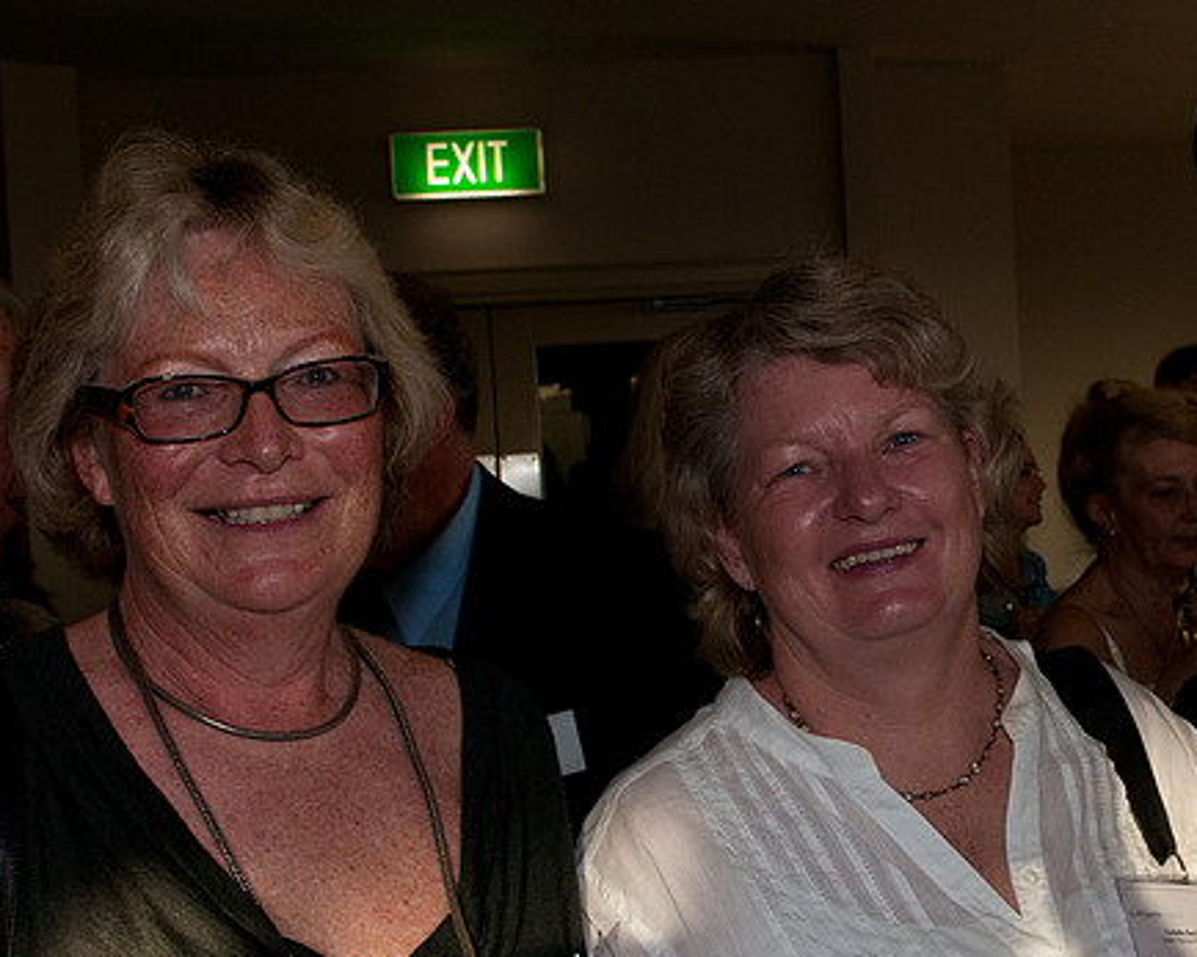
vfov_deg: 33.4
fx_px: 1594
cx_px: 770
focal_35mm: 45
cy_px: 507
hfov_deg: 40.8
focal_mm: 24
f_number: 8
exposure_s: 1/60
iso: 400
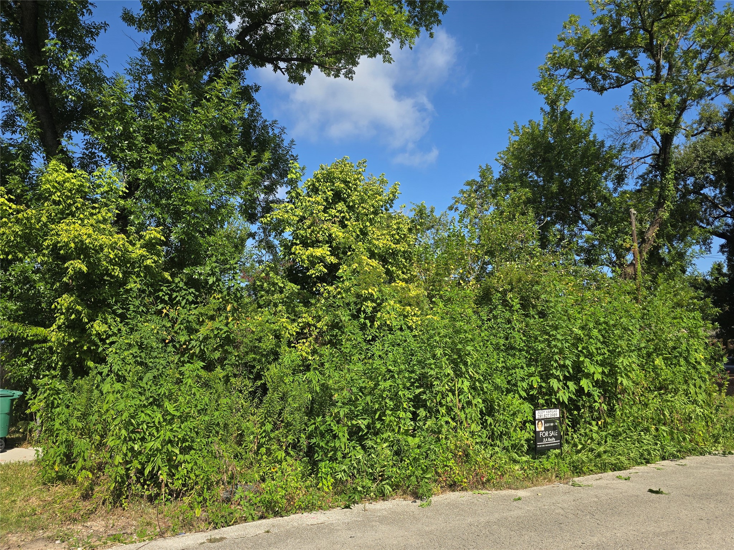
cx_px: 367
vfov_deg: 58.9
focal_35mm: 23
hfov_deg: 73.9
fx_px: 488
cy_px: 275
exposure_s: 1/684
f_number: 1.7
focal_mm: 6.3
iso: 12
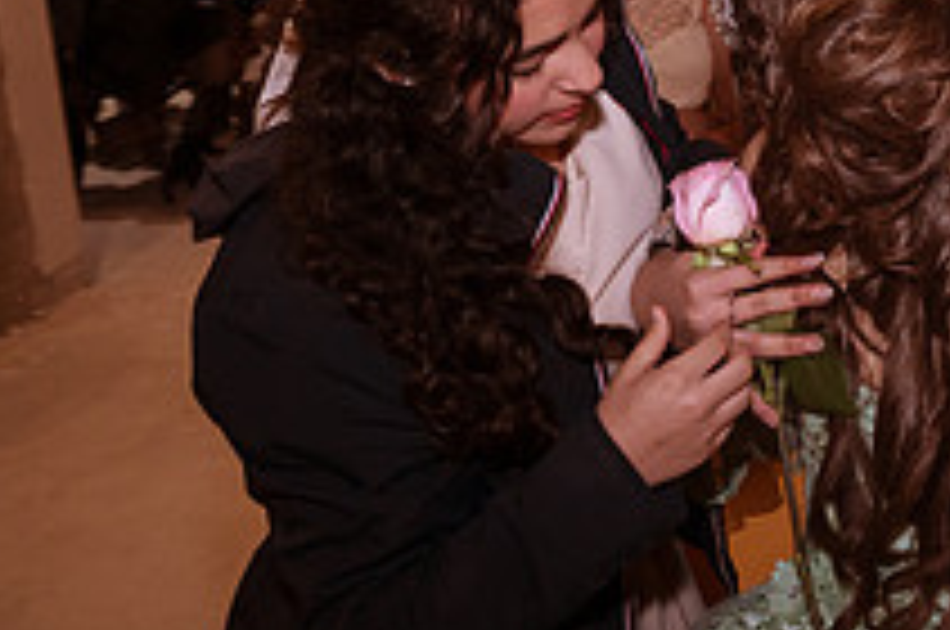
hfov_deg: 31.2
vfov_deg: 23.6
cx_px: 1108
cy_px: 14
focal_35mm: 55
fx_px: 1449
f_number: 3.5
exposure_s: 1/100
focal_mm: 20
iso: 1600
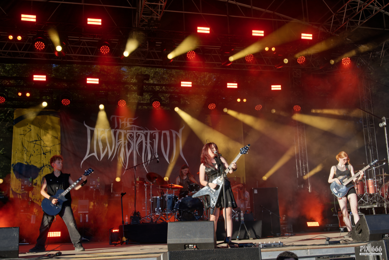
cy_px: 130
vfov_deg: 37.9
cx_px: 194
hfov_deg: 54.4
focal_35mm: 35
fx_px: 378
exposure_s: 1/250
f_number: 5.6
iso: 125
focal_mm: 35
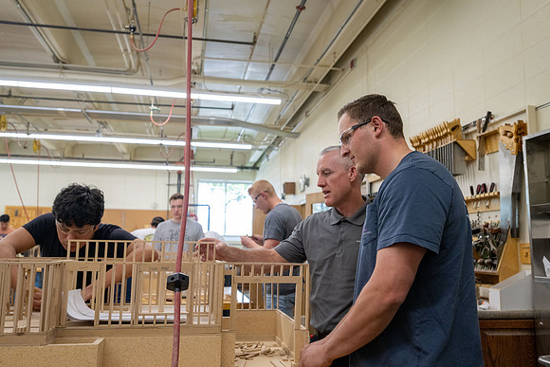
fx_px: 458
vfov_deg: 43.6
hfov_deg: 61.9
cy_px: 184
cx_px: 275
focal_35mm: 30
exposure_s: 1/400
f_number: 4
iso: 1600
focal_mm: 30
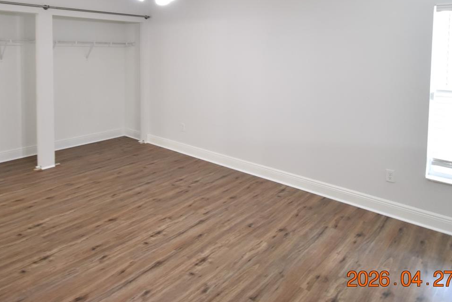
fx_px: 314
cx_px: 208
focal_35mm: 25
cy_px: 65
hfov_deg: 71.4
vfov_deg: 48.7
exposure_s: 1/15
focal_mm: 10
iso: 800
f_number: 3.5
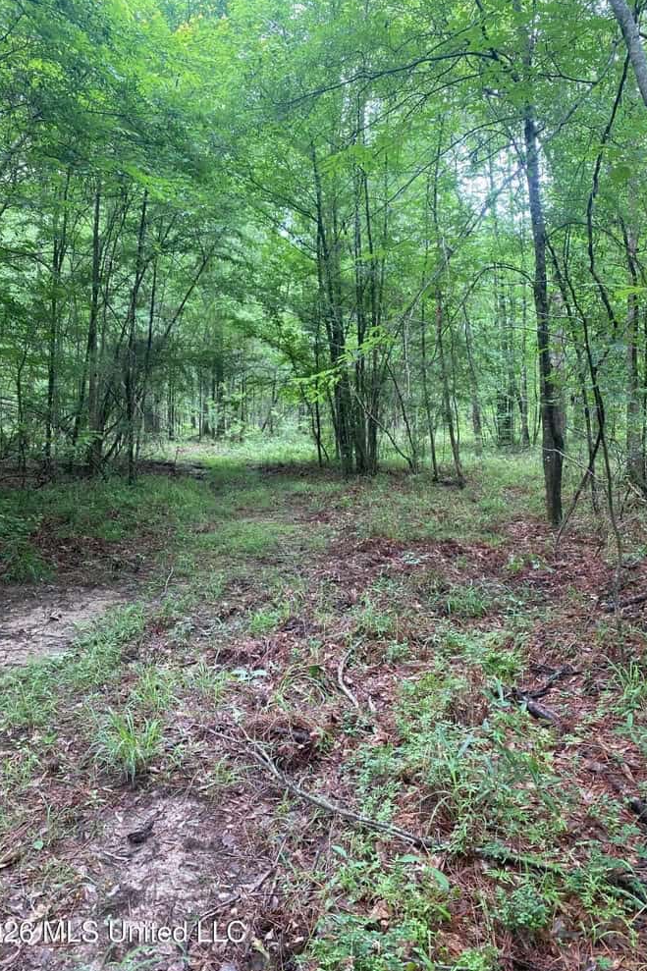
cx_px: 325
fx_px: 755
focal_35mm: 28
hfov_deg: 46.4
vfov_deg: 65.5
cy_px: 475
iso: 125
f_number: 1.8
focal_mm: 4.2
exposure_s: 1/104
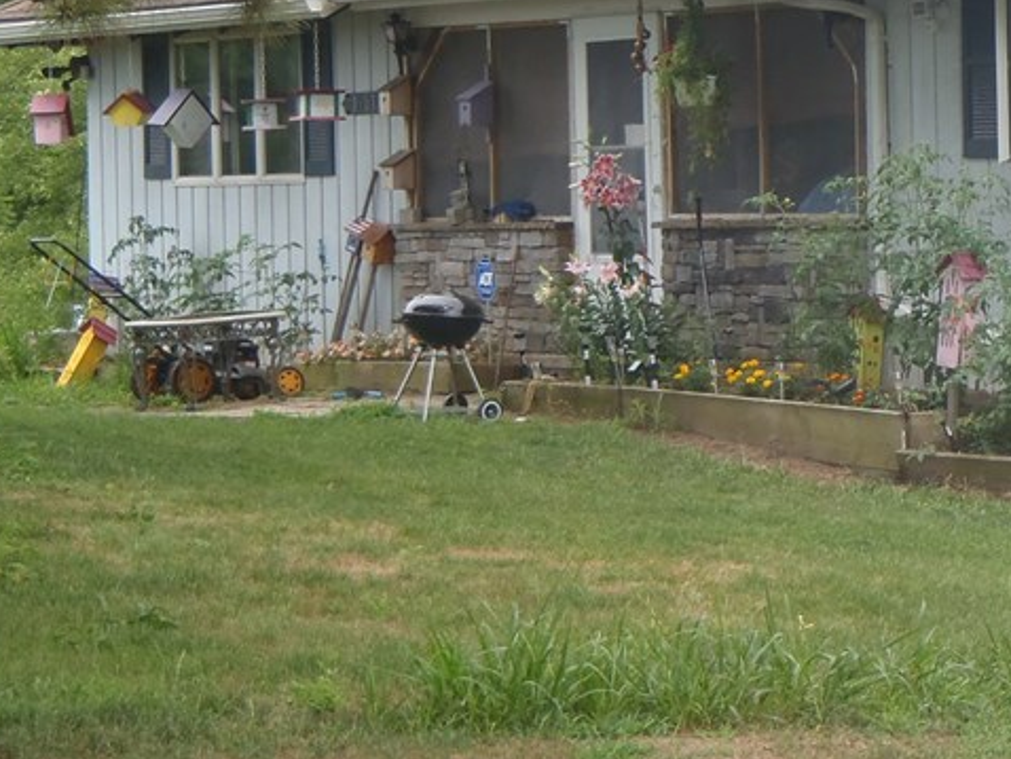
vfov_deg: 10.8
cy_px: 154
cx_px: 1019
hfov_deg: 14.2
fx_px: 4003
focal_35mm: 137
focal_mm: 11.43
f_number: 5.4
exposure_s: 1/100
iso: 100
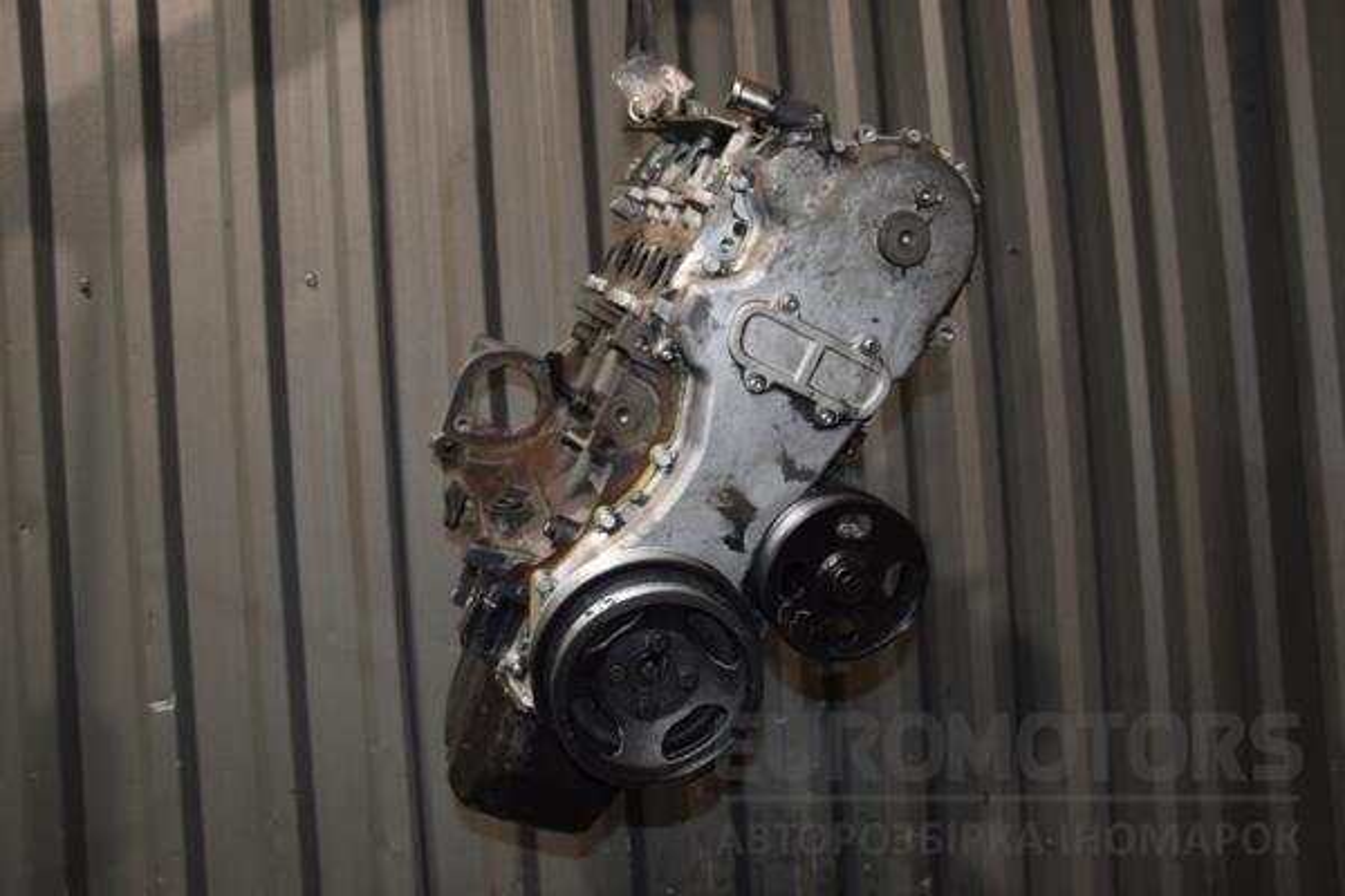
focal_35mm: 32
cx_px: 672
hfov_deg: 59.5
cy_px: 448
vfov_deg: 41.7
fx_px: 1177
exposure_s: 1/60
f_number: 5
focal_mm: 21
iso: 800
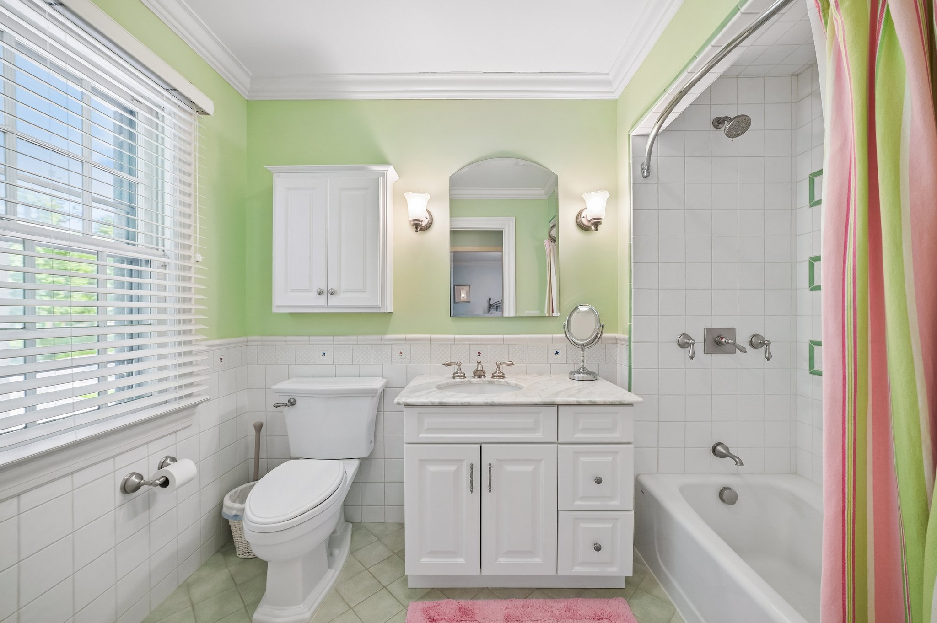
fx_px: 364
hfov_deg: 104.3
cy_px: 312
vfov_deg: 81.1
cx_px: 468
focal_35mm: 14
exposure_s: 1/100
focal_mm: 14
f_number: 6.3
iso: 800
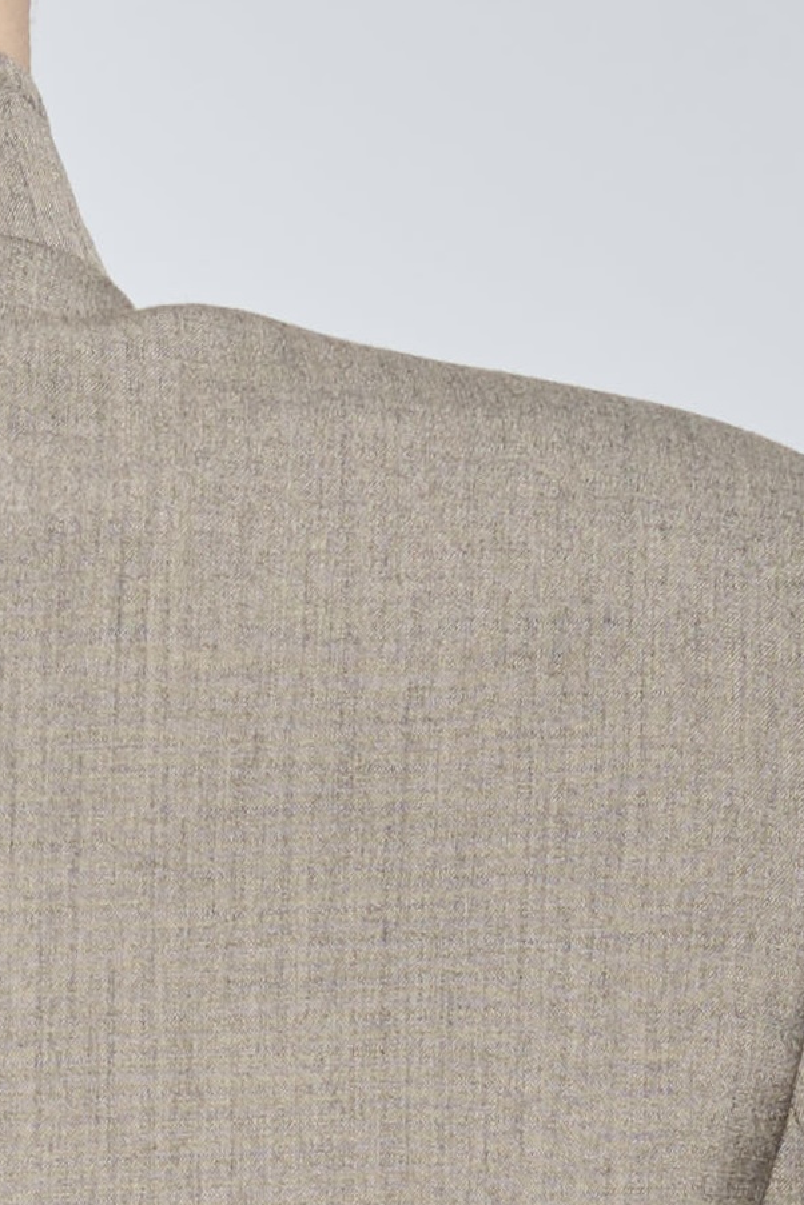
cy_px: 2234
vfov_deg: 3.6
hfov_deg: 2.4
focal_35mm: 576
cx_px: -282
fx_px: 19294
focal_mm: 85
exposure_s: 1/125
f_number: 8
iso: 200
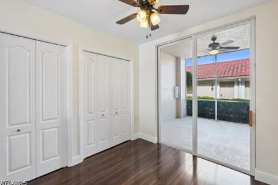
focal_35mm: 15
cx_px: 143
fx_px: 116
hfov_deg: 100.4
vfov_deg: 77.2
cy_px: 88
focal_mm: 14
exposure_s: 1/30
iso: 400
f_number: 8
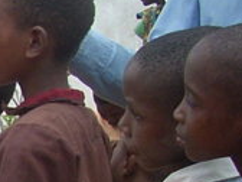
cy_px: 280
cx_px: -349
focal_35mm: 225
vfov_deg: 6.5
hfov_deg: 8.1
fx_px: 1573
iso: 64
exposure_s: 1/458
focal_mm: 6.2
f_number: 2.8
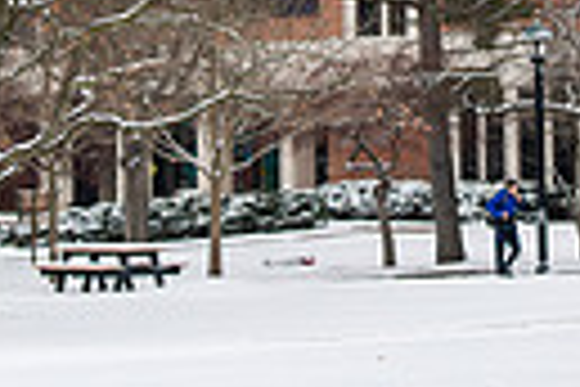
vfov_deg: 4.3
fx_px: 5058
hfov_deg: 6.6
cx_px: 459
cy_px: -250
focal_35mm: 314
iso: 160
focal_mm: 70
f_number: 4
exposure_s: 1/400
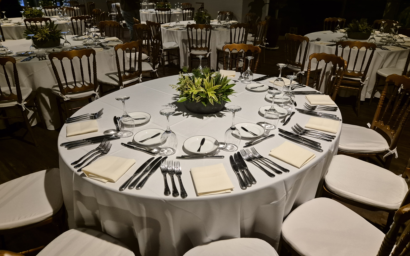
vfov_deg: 49.3
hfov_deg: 72.5
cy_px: 123
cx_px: 205
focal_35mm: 25
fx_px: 279
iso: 1000
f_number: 1.8
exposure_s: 1/120
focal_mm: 5.4
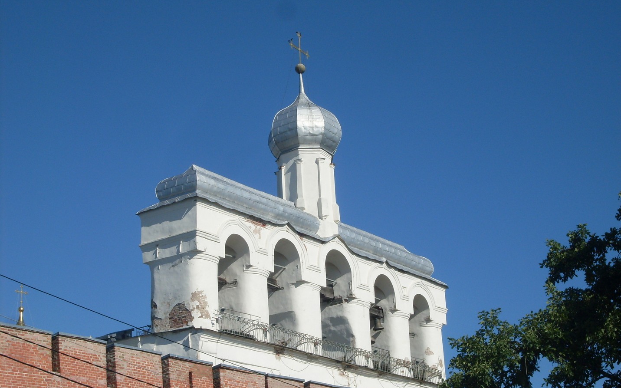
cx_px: 310
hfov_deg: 24.1
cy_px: 225
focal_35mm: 86
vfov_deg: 15.2
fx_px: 1455
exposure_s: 1/250
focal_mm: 13.5
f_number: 11.8
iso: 80
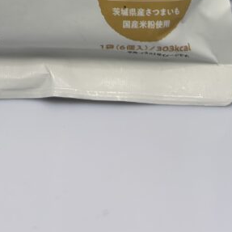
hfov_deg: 20.9
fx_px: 622
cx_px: 49
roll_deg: +0.6
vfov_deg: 17.4
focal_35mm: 82
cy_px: -180
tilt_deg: -13.6
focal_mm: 5.96
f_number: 1.6
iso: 32
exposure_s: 1/121
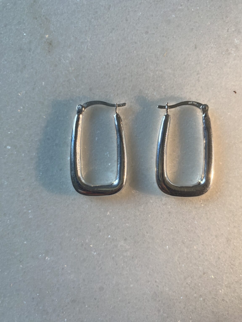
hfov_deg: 54.9
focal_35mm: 25
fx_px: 233
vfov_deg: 69.4
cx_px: 121
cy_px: 161
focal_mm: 4.25
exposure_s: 1/121
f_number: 1.8
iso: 64
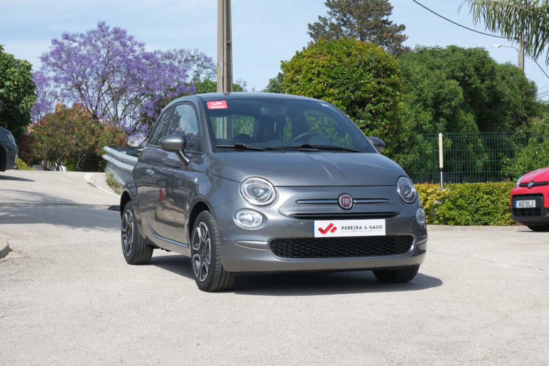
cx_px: 274
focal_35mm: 68
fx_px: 1037
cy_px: 183
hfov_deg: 29.7
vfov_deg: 20.0
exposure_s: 1/250
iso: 160
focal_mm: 45
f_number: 9
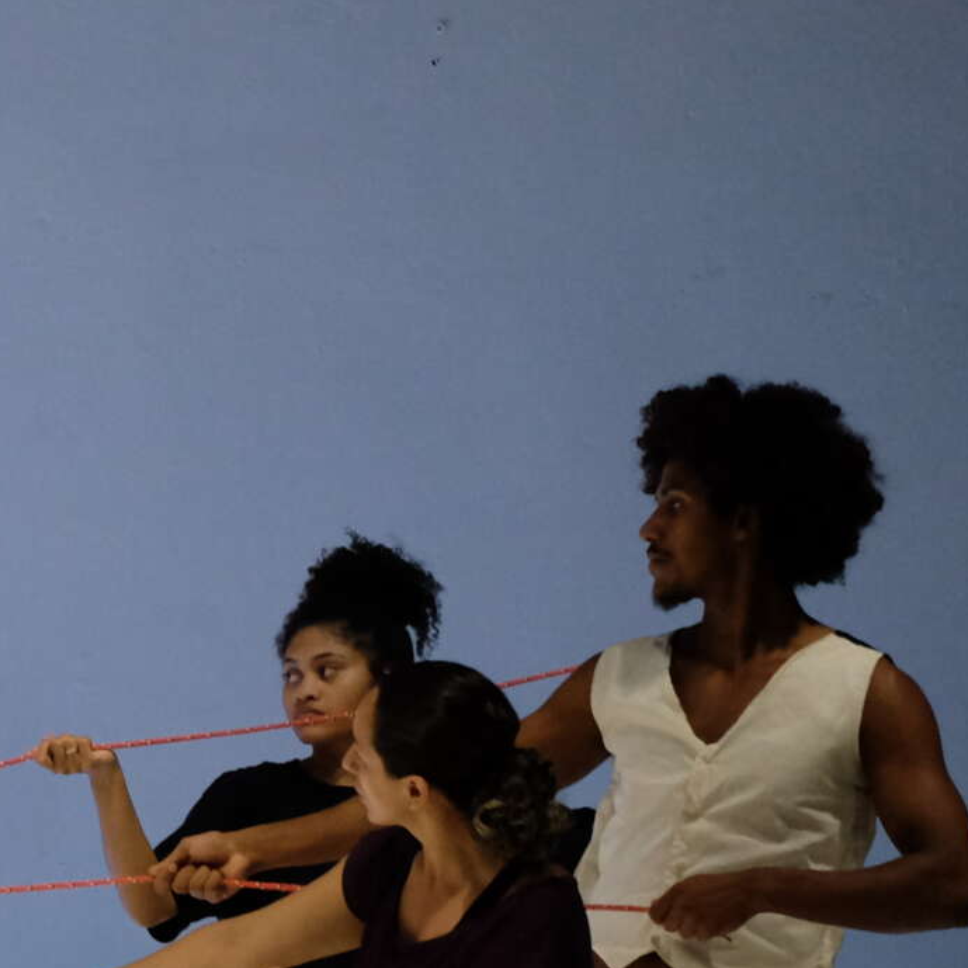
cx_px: -732
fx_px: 7498
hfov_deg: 7.2
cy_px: 938
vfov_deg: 7.4
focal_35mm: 237
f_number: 4.5
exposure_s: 1/160
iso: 2500
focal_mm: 50
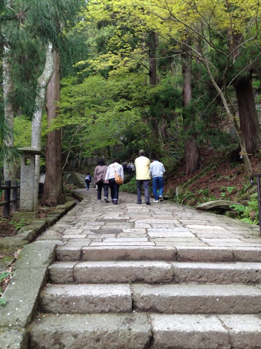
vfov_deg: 52.6
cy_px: 174
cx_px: 130
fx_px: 352
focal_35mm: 35
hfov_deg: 40.7
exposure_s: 1/40
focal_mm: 4.28
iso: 80
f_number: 2.4
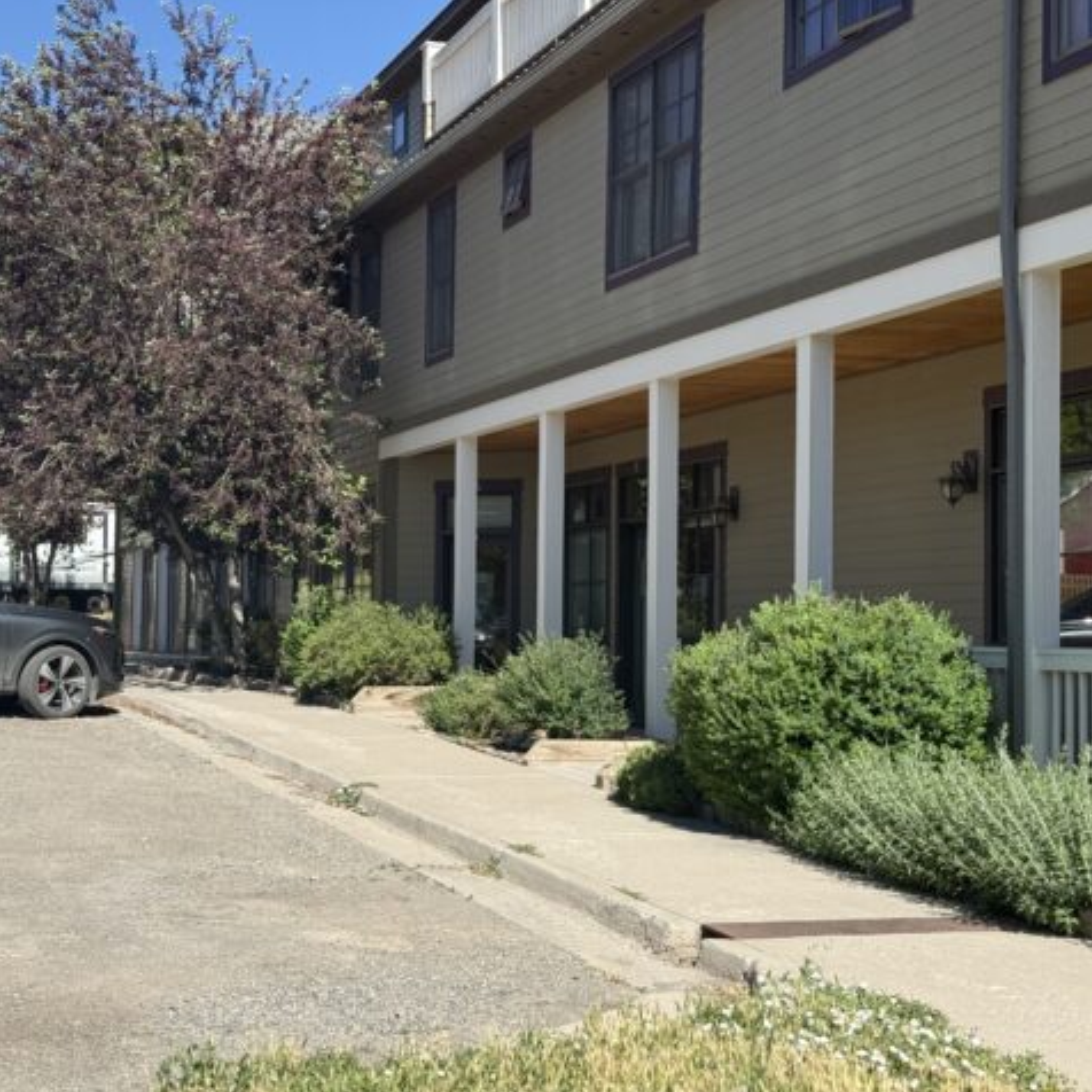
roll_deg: -1.6
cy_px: 546
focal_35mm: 57
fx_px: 2034
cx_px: 399
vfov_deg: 30.0
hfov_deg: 29.9
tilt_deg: +5.0
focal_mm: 6.76
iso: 64
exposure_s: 1/3704
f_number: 1.78
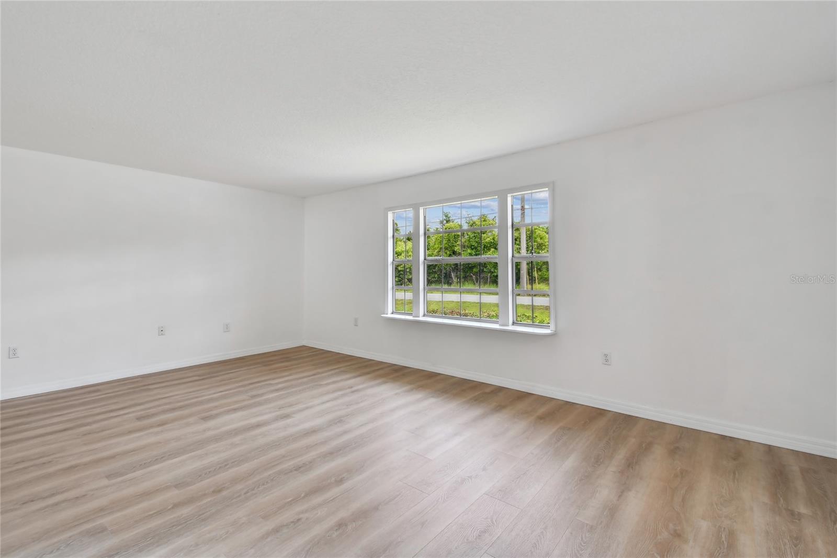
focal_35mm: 15
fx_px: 349
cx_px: 418
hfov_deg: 100.4
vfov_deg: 77.3
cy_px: 279
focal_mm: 10
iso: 100
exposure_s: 1/30
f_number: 7.1
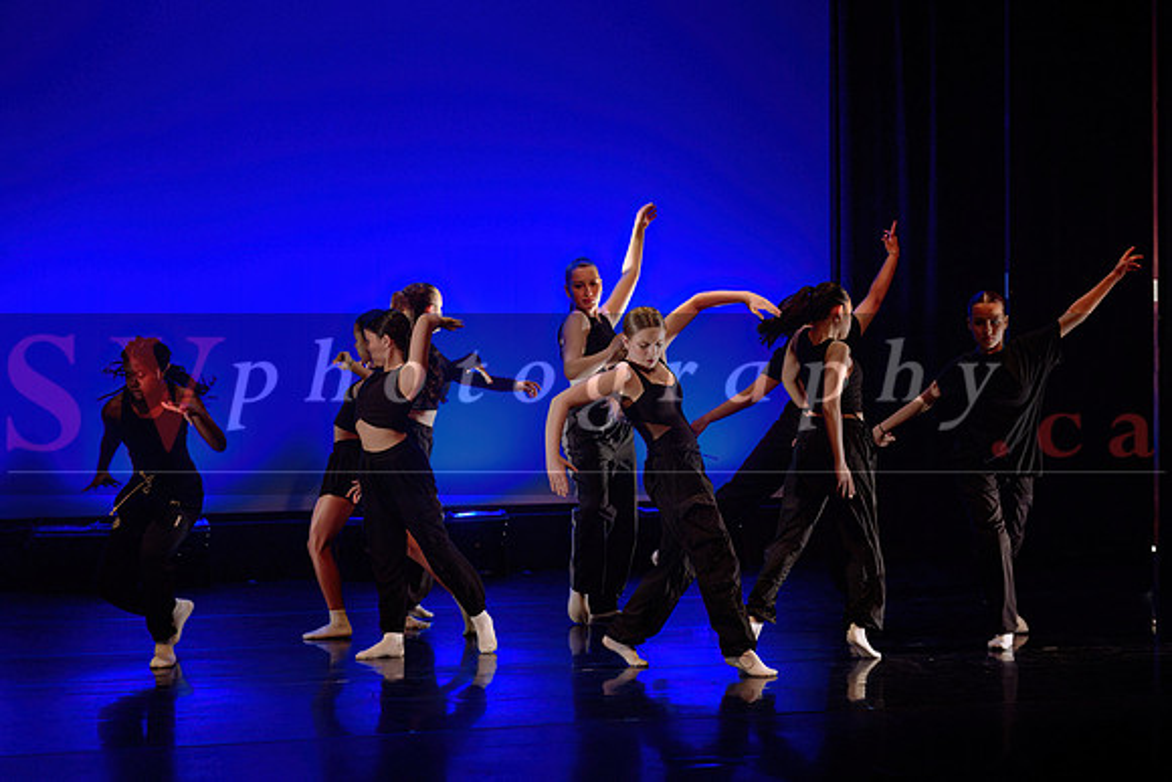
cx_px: 586
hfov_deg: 19.2
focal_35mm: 106
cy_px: 391
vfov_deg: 12.9
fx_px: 3459
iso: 1600
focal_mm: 98
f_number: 2.8
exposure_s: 1/200
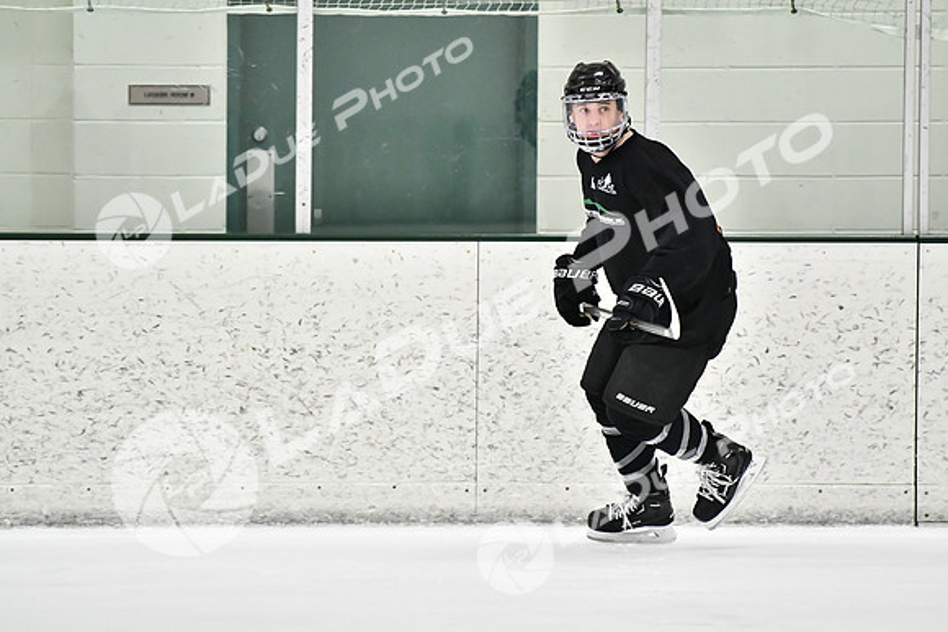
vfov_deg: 5.0
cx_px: 474
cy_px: 316
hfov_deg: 7.4
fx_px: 7309
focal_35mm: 278
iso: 6400
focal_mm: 185
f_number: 2.8
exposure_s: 1/1600
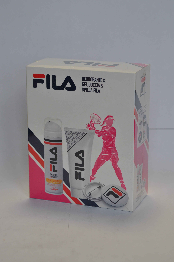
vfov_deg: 22.6
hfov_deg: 15.2
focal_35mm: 90
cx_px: 87
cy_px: 131
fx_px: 654
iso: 500
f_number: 4
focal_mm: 60
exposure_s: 1/250
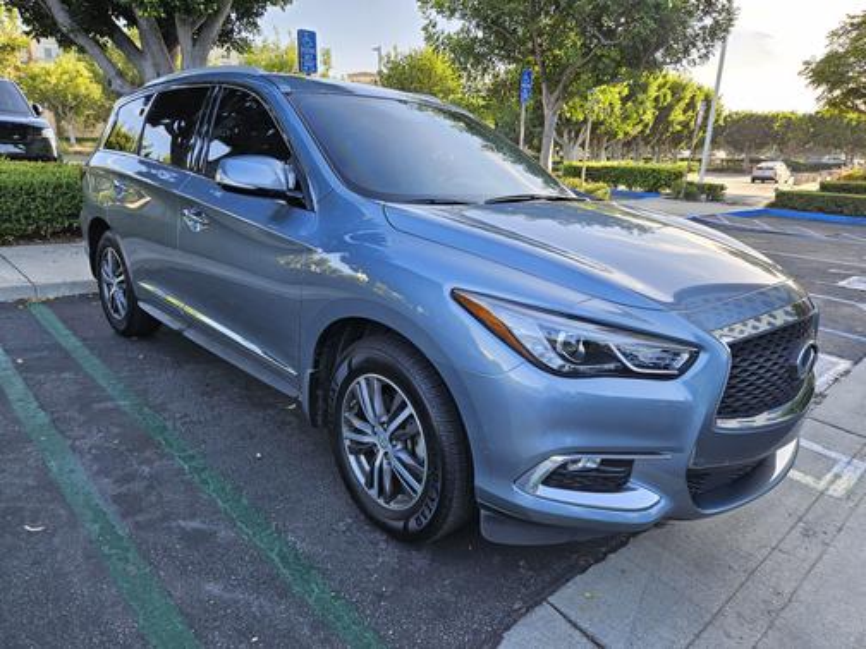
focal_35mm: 23
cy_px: 324
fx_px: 575
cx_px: 433
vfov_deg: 58.9
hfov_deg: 73.9
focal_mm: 5.4
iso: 40
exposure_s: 1/180
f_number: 1.8
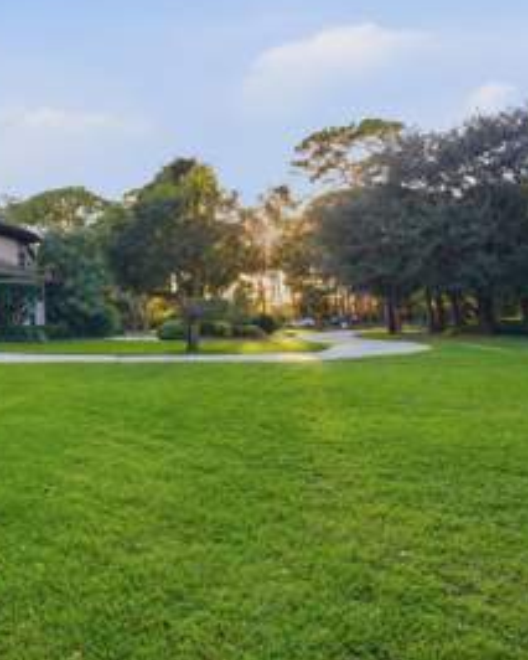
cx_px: 84
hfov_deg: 49.2
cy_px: 323
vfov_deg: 64.0
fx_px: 527
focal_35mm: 27
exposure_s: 1/8000
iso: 2500
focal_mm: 16
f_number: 8
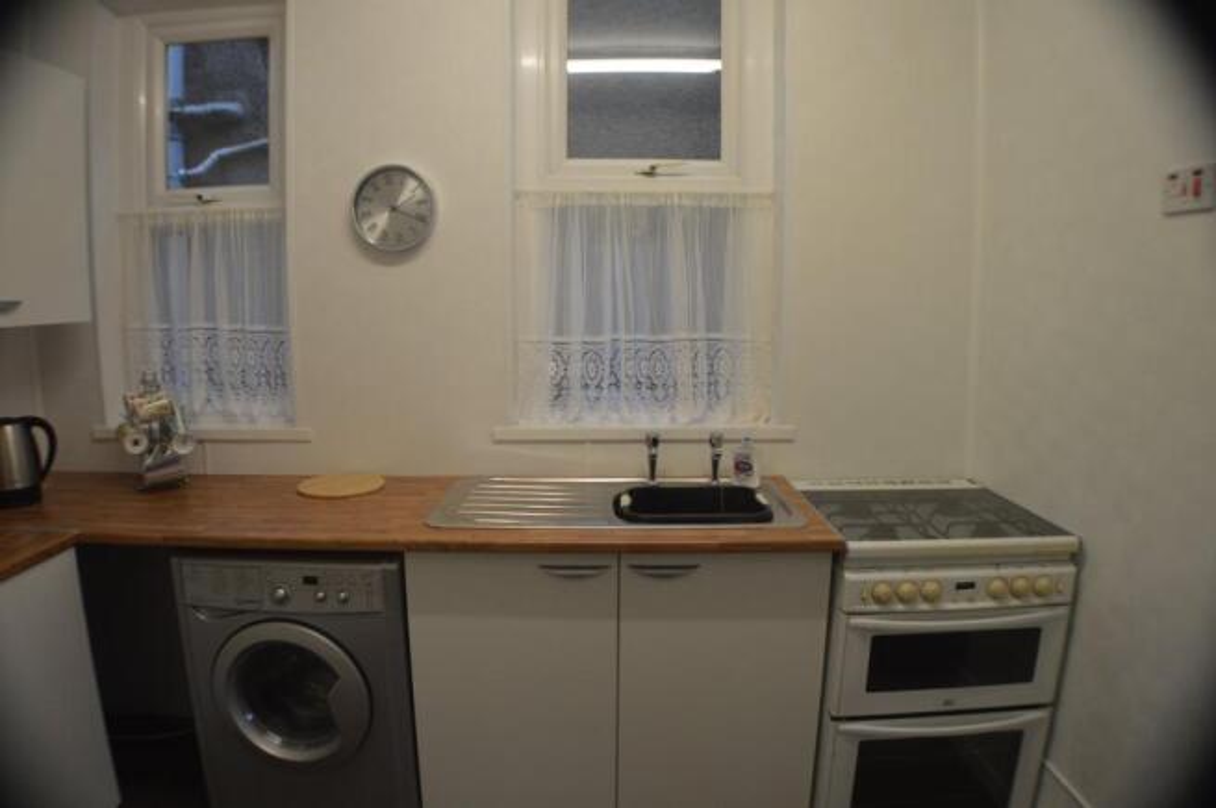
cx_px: 608
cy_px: 404
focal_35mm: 27
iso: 400
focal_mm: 18
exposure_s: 1/60
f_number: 3.5
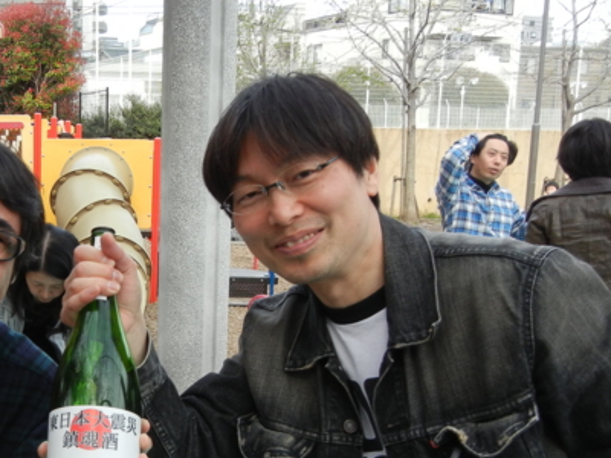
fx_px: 1059
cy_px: 362
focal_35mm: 60
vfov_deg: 24.1
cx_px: 50
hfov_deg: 30.6
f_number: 3.5
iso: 160
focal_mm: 5.4
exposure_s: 1/351
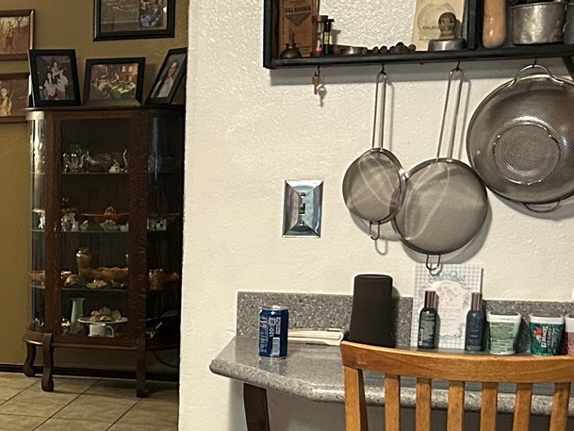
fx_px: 1360
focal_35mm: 82
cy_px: 351
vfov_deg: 17.8
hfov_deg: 21.8
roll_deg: +0.7
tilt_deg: -10.1
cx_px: -138
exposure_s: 1/60
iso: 400
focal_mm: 5.7
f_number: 1.5
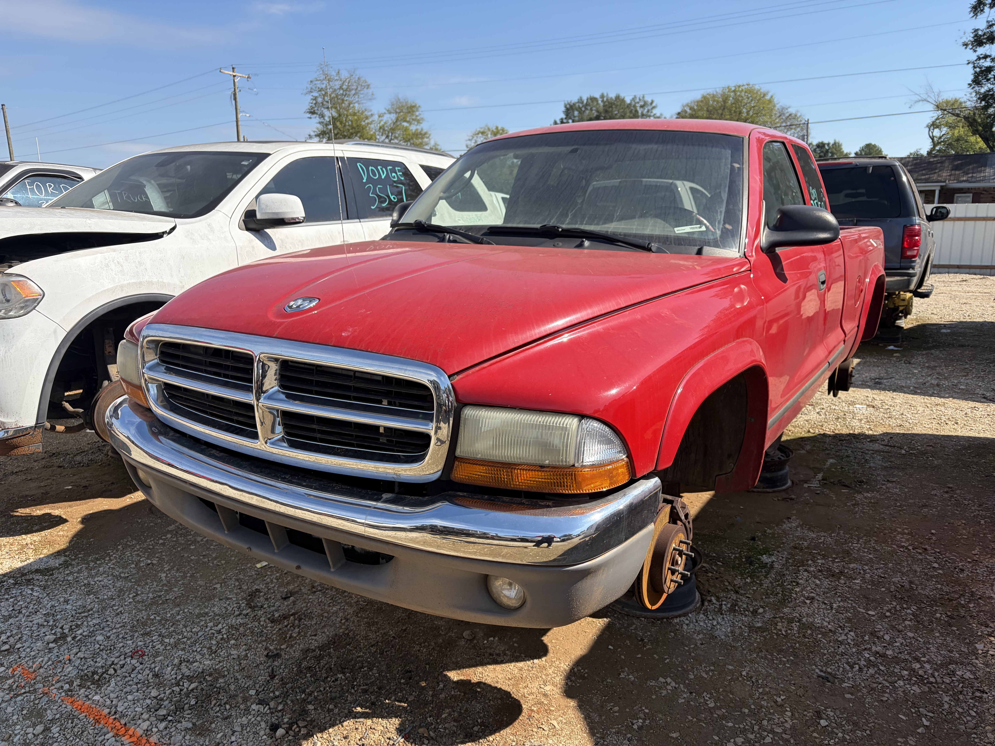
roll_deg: +1.1
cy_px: 373
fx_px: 747
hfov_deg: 67.3
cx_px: 498
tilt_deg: -10.4
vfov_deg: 53.1
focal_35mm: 26
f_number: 1.6
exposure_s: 1/2747
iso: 64
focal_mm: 5.96
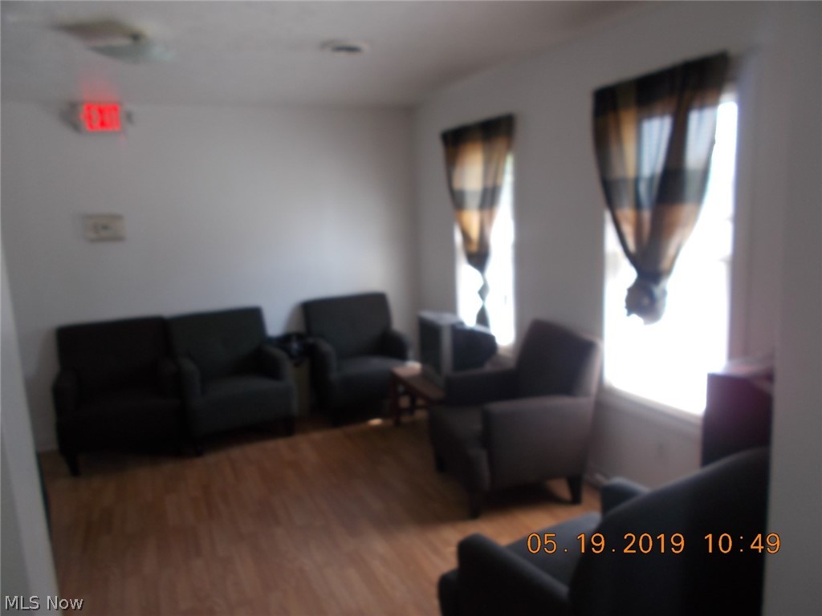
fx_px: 617
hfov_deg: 67.3
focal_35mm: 26
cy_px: 308
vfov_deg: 53.1
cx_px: 411
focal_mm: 4.6
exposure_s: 1/30
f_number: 3.2
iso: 80
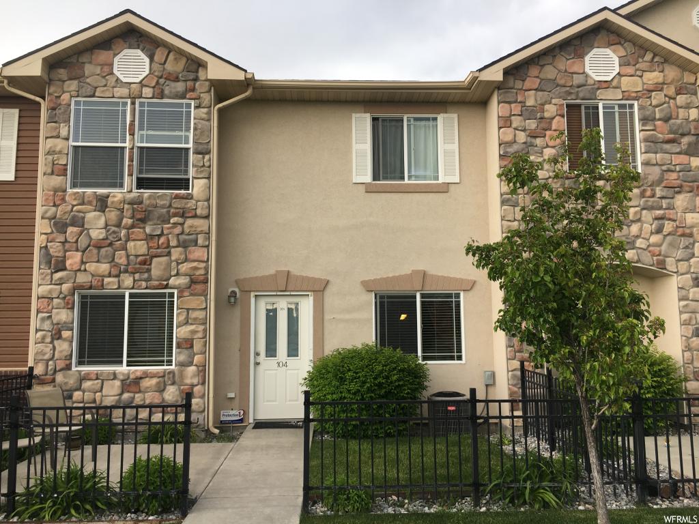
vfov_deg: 48.2
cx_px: 350
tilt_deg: +5.3
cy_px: 262
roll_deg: -0.1
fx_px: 586
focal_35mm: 29
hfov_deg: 61.7
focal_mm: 4.15
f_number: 2.2
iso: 25
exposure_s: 1/138
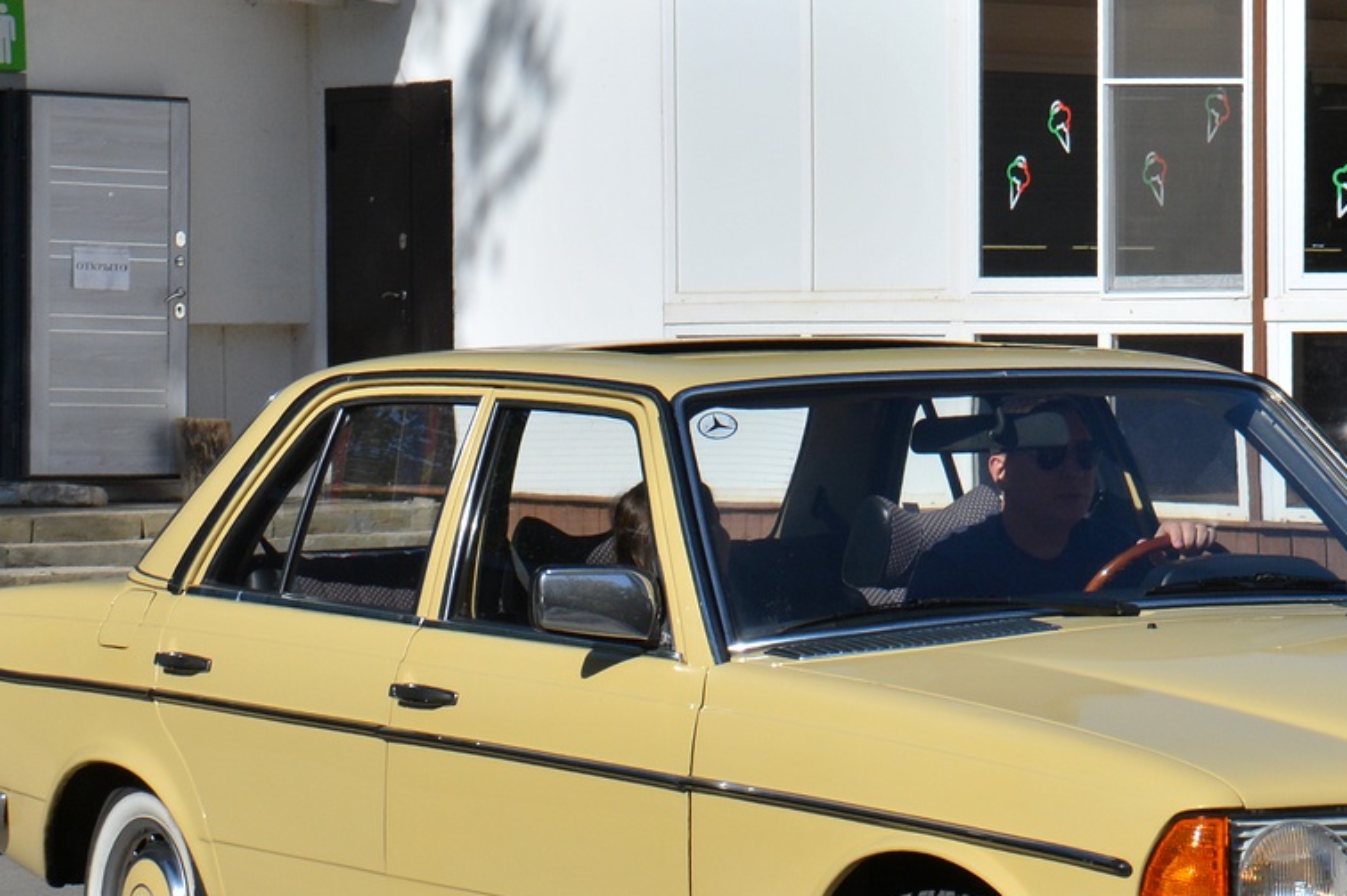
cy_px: 508
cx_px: 1106
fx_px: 4898
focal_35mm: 131
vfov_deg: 10.5
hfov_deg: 15.5
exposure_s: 1/2000
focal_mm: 44
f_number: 8
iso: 400
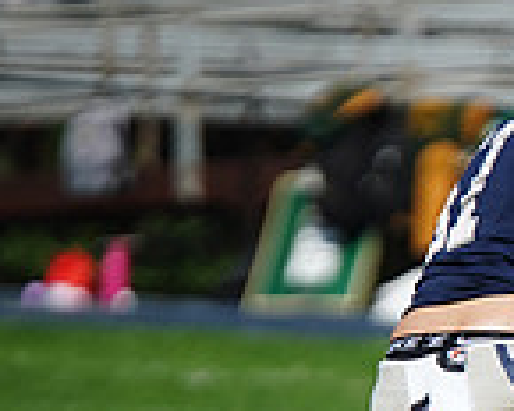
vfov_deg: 1.4
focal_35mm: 1124
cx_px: 794
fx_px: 17099
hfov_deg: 1.7
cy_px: 413
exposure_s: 1/8000
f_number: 2.8
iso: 400
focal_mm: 300
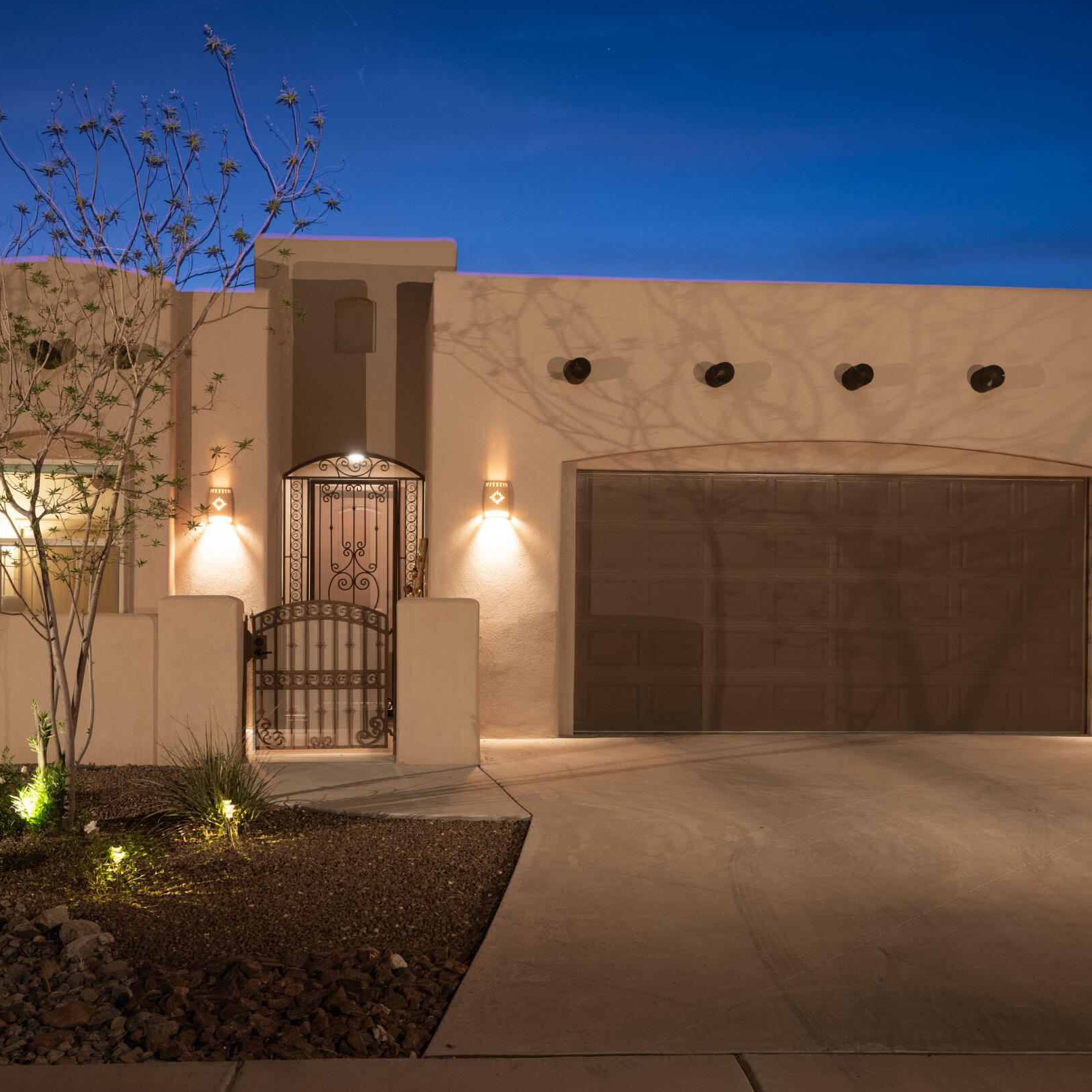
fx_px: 1356
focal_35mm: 38
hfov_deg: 43.8
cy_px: 433
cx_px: 493
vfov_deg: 43.6
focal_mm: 24
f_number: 6.7
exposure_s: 1.3
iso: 400
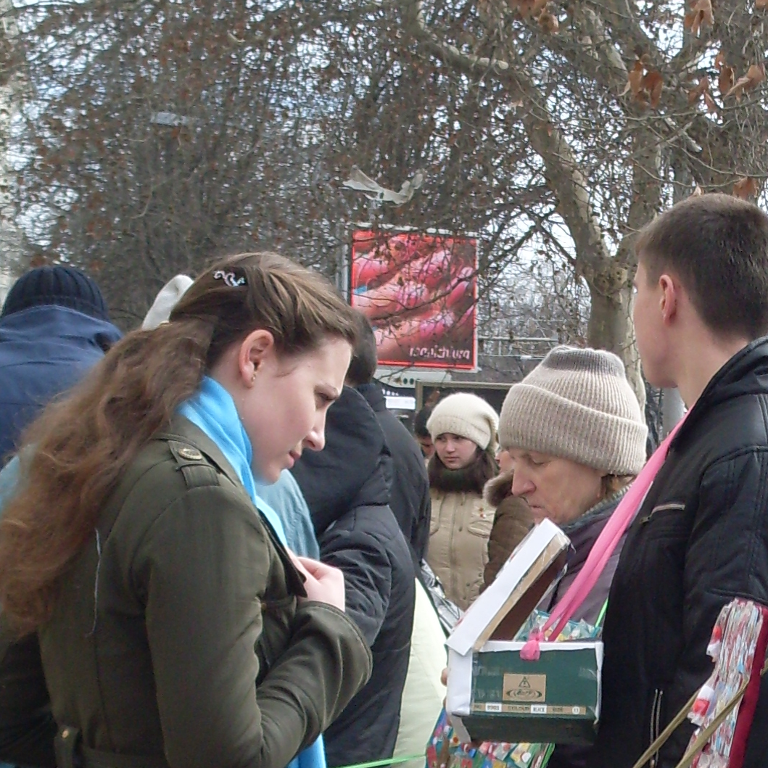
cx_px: 740
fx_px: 4568
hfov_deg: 9.6
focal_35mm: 182
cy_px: 989
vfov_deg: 9.4
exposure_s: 1/250
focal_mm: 11.7
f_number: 3.7
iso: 80
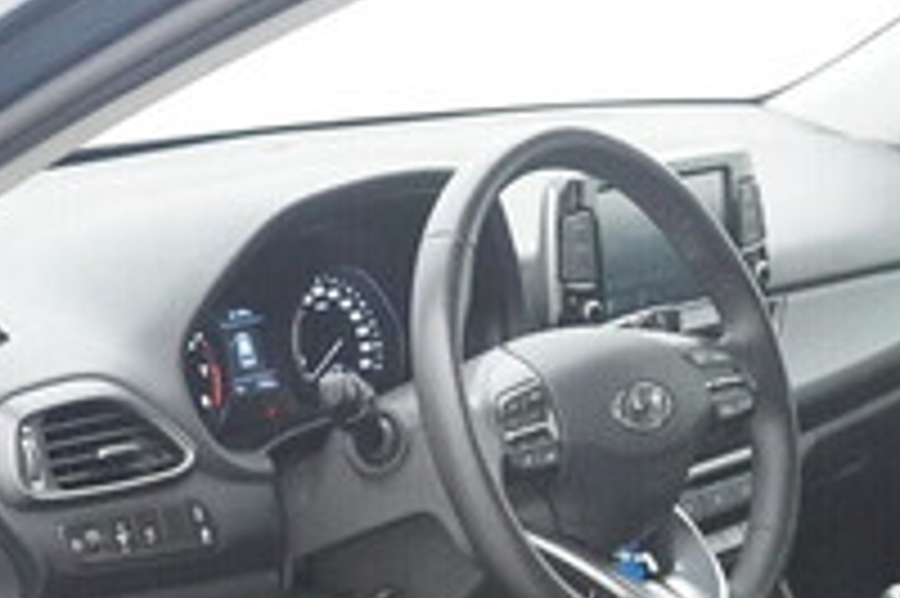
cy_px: 728
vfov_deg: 13.4
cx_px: 459
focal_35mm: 99
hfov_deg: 20.6
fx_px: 2473
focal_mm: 24
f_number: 6.3
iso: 6400
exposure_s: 1/250
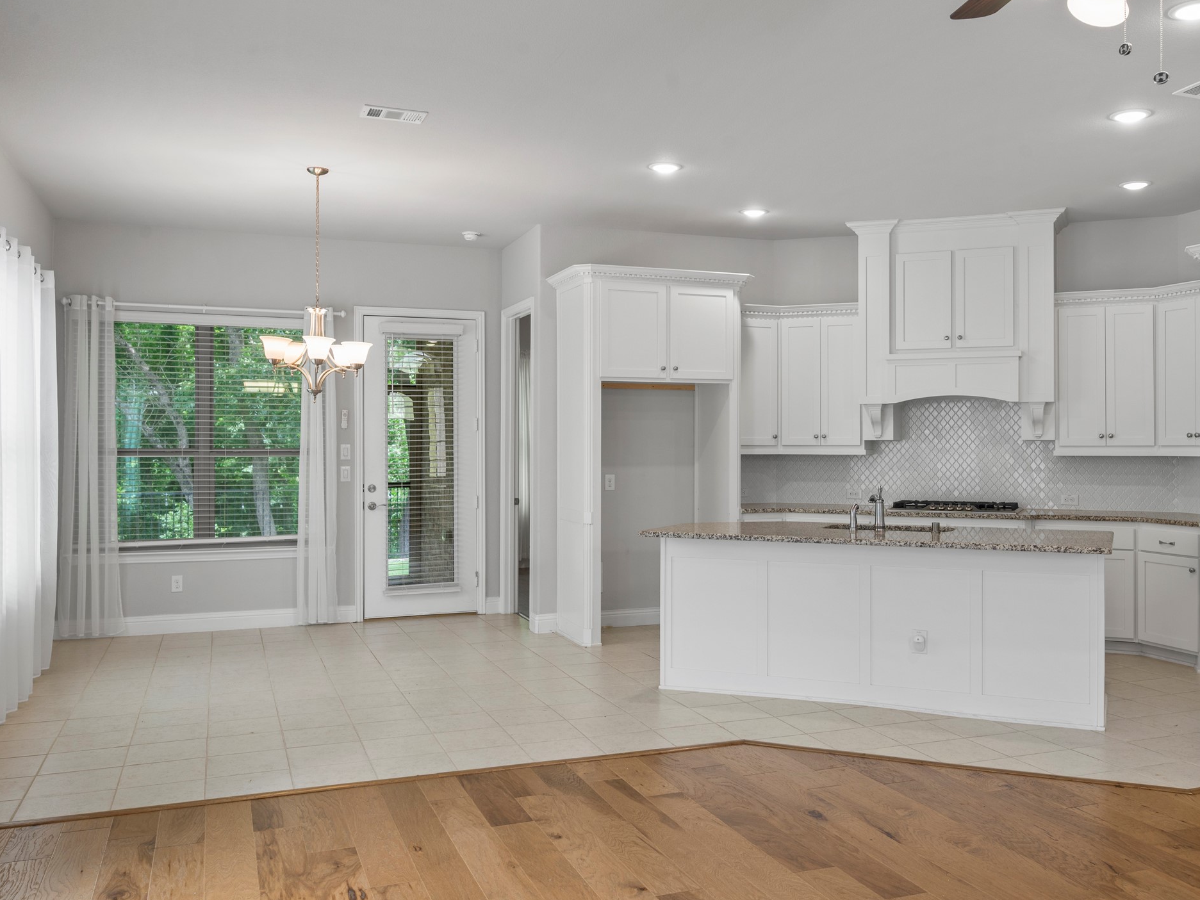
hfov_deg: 60.6
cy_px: 454
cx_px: 664
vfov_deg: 47.4
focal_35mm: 30
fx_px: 1025
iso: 640
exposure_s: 1/8
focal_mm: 26.5
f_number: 8
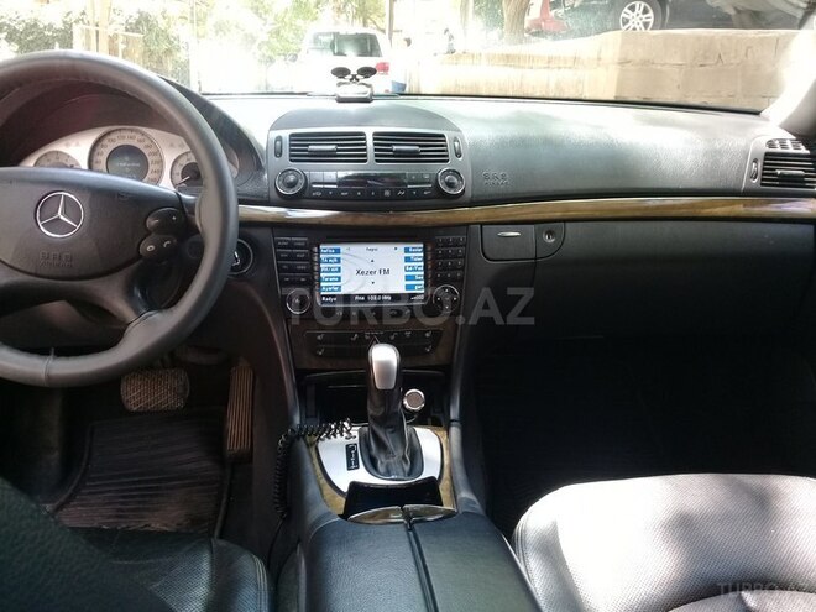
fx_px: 731
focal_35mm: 31
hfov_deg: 58.4
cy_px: 306
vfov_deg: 45.4
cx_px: 408
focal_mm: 3.3
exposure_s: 1/33
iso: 64
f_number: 2.2
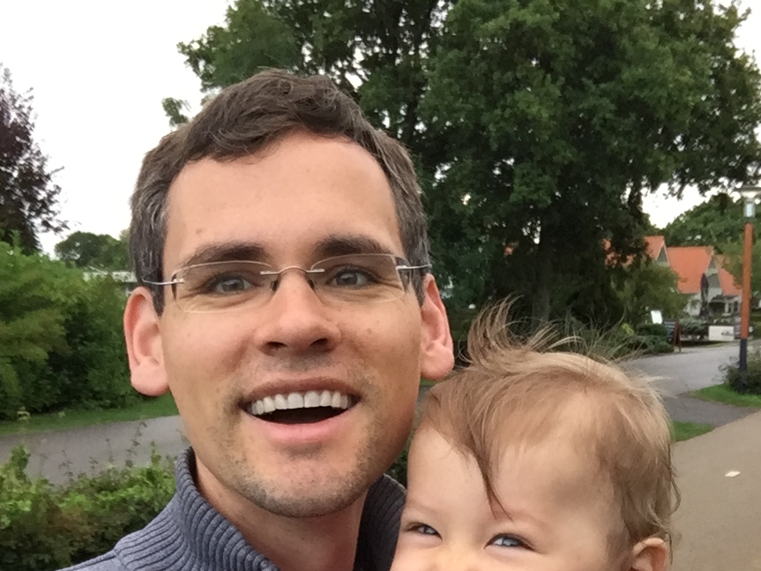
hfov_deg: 41.2
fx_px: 1011
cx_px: 395
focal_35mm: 46
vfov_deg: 31.2
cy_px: 390
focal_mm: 2.65
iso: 40
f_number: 2.2
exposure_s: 1/100
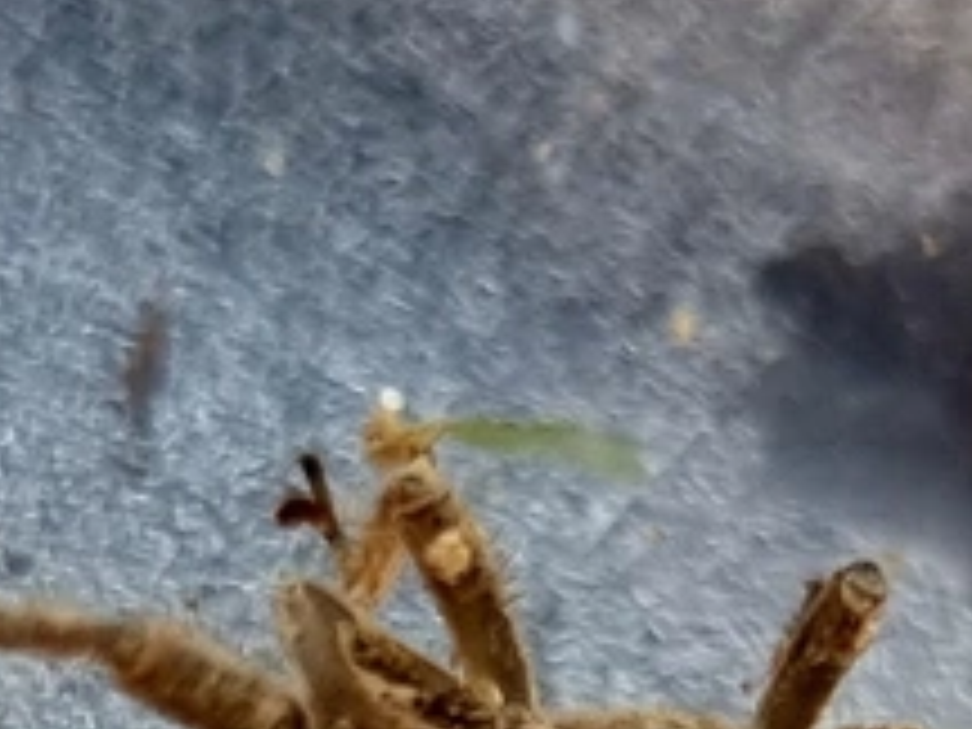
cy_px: 983
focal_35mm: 77
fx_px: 2162
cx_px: 544
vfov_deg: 17.7
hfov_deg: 25.3
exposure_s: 1/50
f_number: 1.8
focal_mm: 5.4
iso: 80
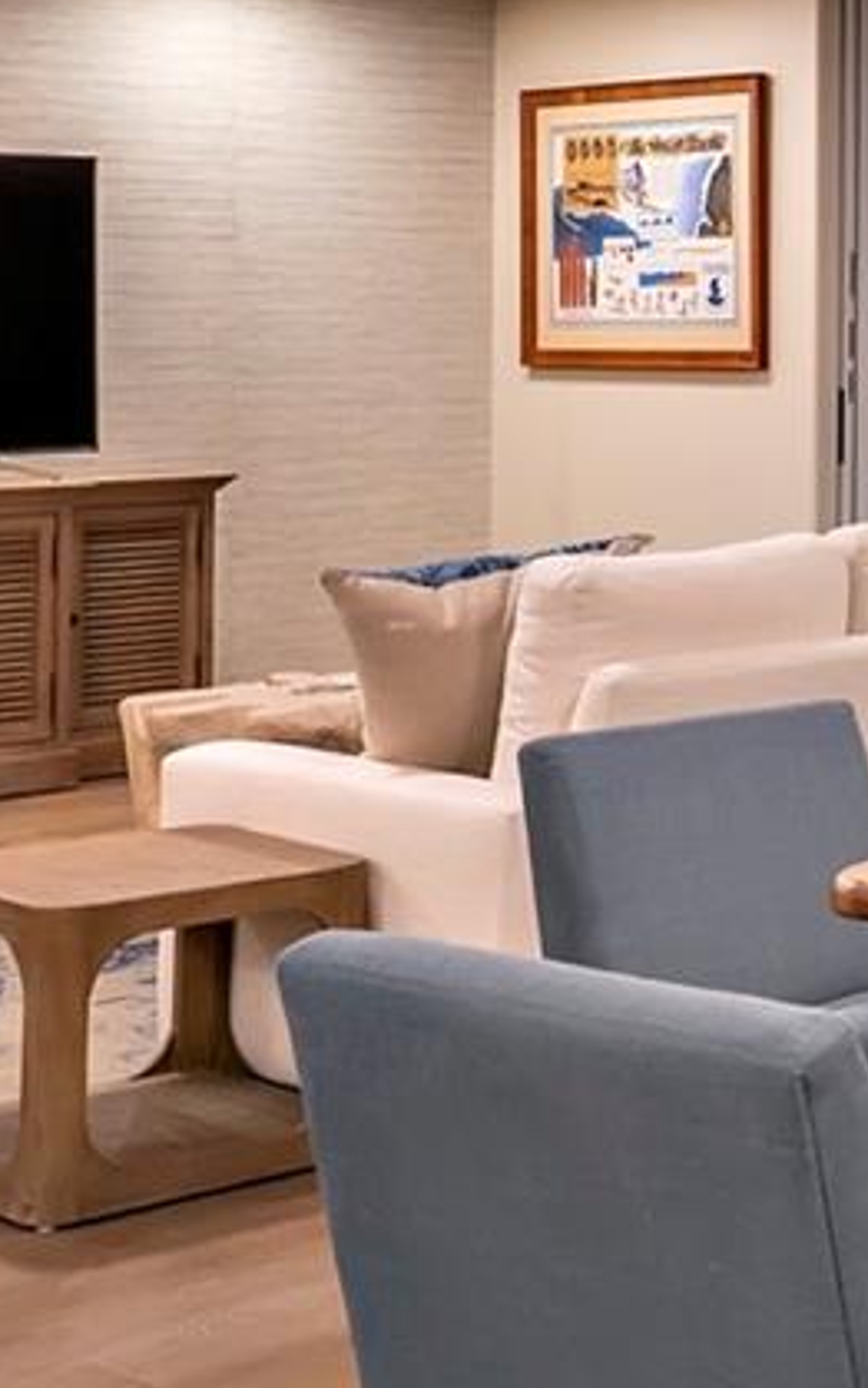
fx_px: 2800
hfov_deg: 14.9
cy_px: 268
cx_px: 1663
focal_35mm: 74
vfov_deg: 27.3
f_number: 7.1
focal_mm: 19
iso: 800
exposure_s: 1.6
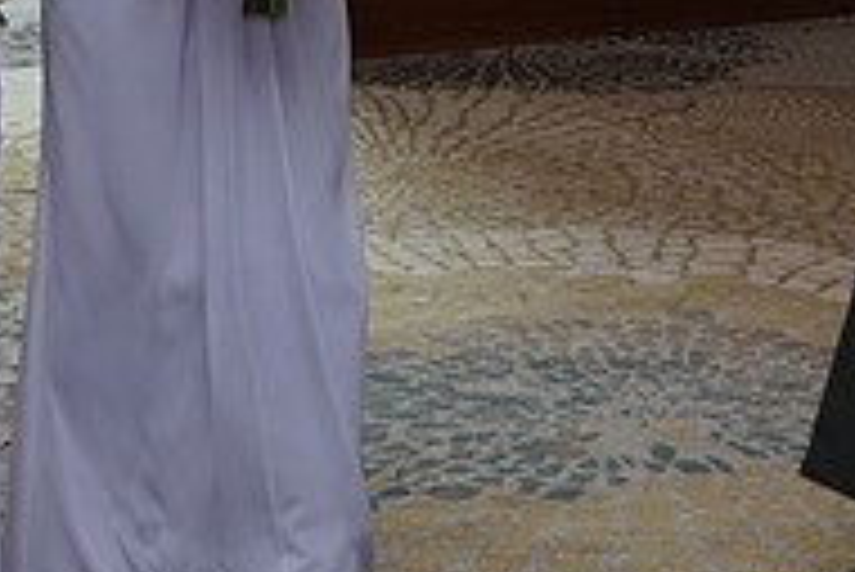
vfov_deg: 10.6
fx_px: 3042
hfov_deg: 15.6
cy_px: -43
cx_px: -36
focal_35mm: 128
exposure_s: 1/160
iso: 640
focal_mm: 42
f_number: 5.6
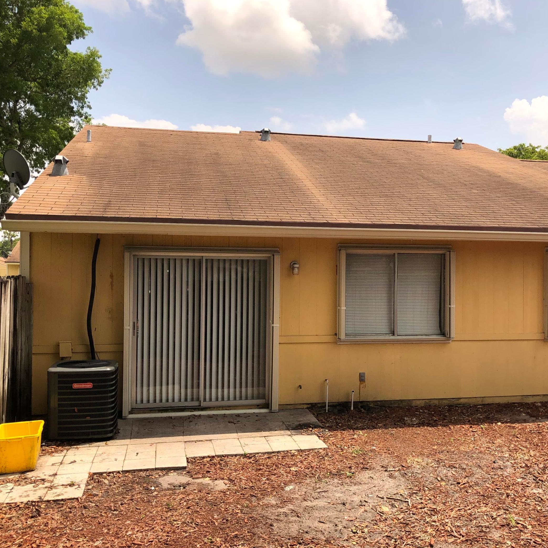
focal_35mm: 34
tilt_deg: +0.5
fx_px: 609
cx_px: 298
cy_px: 276
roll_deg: +0.3
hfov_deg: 48.4
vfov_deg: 48.5
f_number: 1.8
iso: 20
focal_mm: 3.99
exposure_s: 1/2703
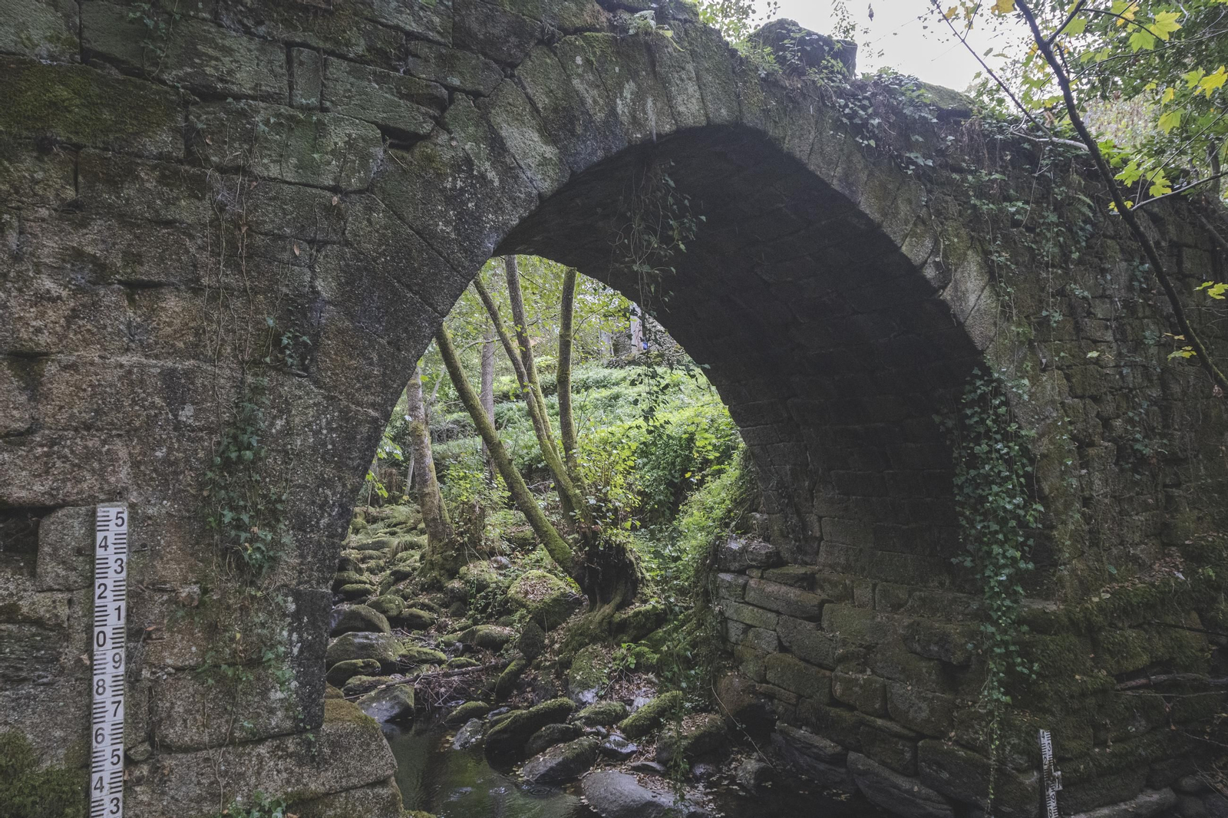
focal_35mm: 24
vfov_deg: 53.1
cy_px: 409
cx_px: 614
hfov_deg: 73.8
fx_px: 818
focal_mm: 16
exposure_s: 1/160
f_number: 3.5
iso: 3200
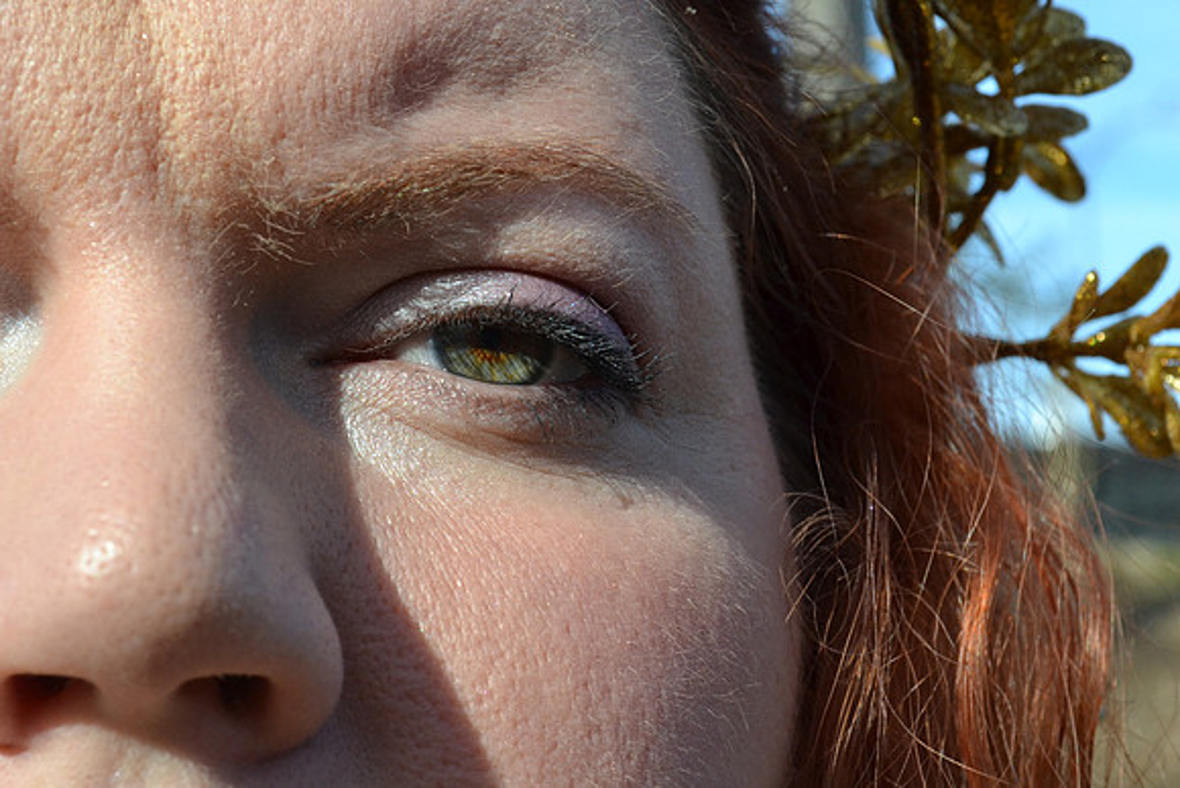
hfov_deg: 24.6
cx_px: 590
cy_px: 394
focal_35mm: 82
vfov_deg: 16.6
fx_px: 2705
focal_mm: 55
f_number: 14
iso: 1600
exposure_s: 1/800
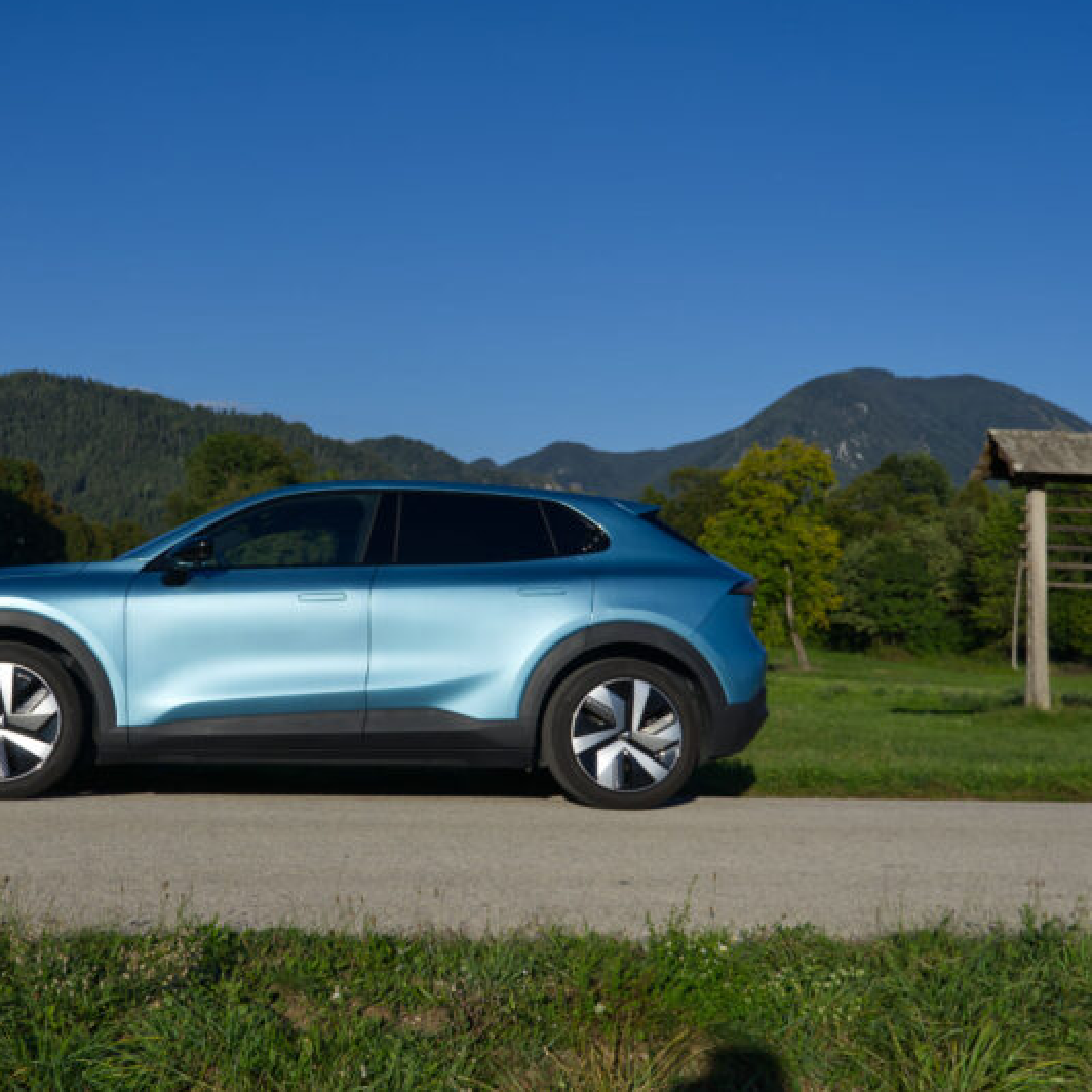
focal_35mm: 45
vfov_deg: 37.8
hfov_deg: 37.4
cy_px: 543
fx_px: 1593
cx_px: 349
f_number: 4
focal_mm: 23
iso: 100
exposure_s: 1/2000
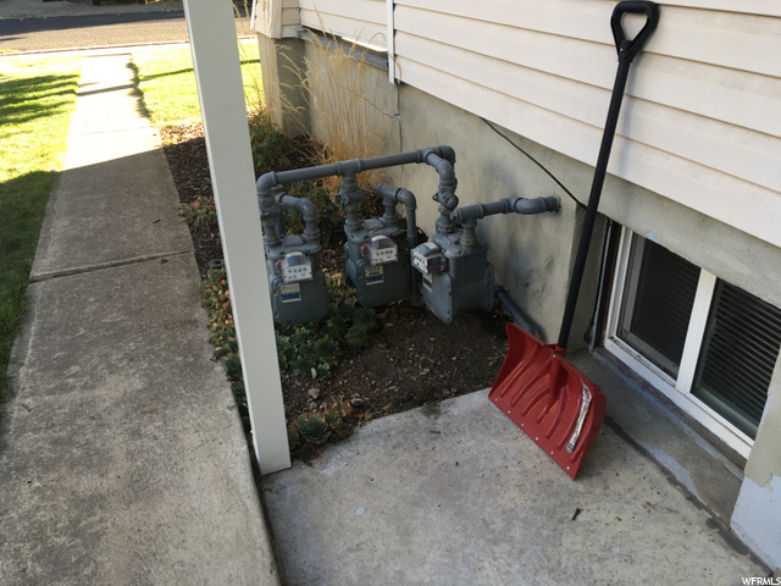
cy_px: 293
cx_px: 390
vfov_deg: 48.2
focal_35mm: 29
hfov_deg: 61.7
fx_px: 654
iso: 32
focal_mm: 4.15
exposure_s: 1/120
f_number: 2.2
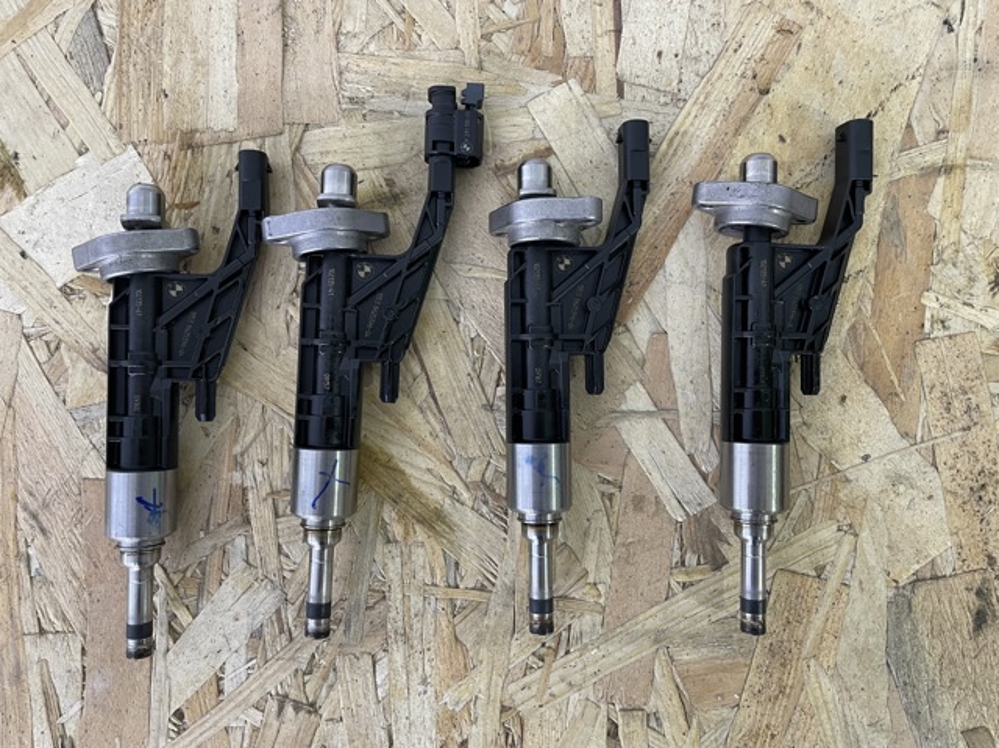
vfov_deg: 53.0
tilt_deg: -87.8
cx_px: 500
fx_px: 750
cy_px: 374
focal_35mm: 26
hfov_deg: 67.3
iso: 125
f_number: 1.6
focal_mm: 4.2
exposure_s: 1/50
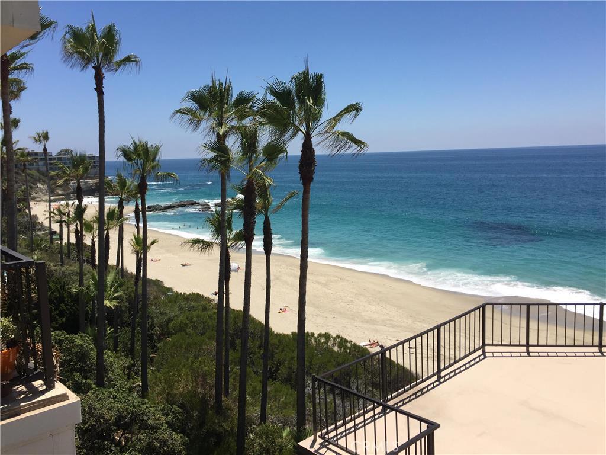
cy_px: 228
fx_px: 508
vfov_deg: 48.2
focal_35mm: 29
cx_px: 303
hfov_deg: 61.7
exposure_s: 1/2475
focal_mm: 4.15
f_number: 2.2
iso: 32
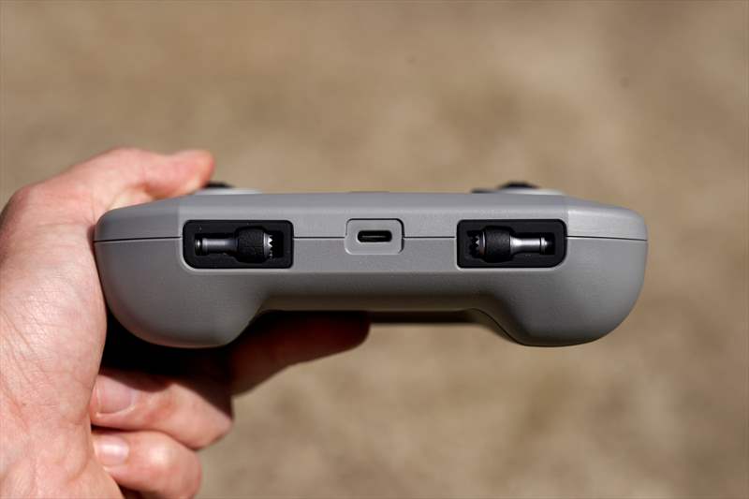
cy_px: 250
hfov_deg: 28.8
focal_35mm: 70
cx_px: 374
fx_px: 1456
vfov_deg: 19.4
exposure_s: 1/3200
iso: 400
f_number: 5.6
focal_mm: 70
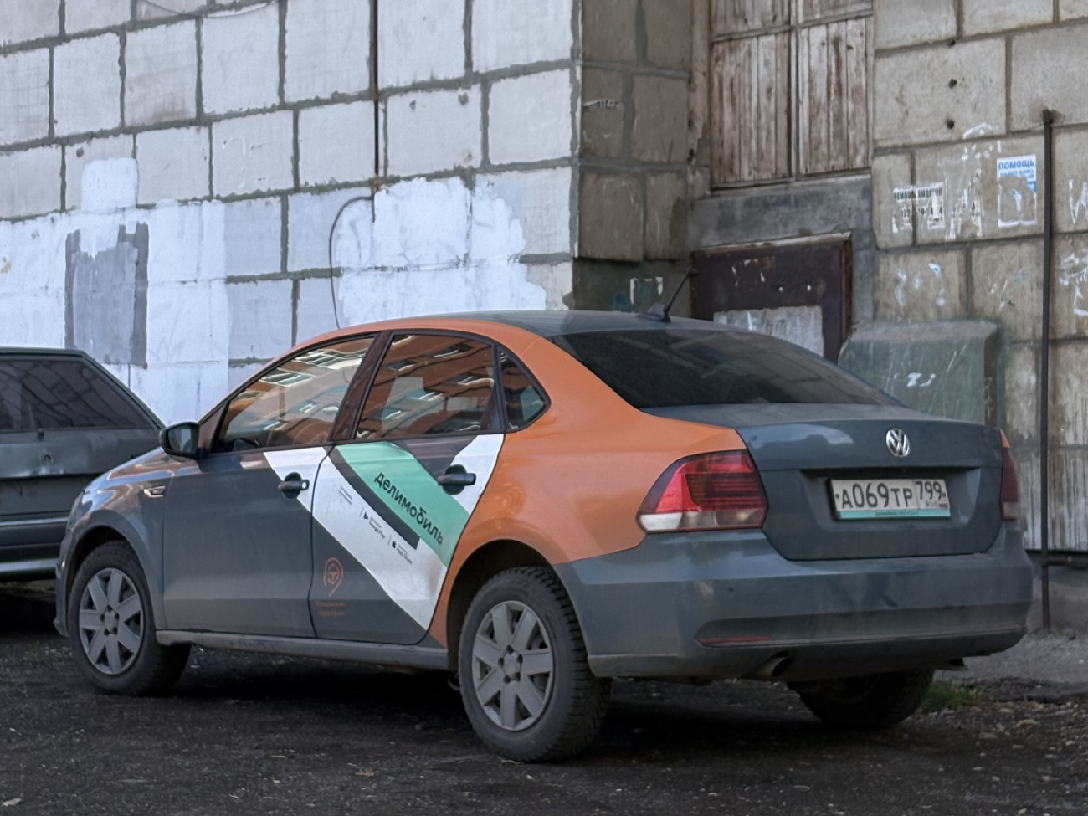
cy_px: 408
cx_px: 544
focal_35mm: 52
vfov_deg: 28.0
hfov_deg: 36.8
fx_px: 1634
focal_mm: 5.96
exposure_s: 1/1136
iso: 40
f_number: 1.6
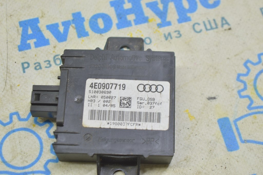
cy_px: 88
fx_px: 602
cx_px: 132
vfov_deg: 16.5
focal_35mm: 82
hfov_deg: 24.6
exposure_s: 1/20
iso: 400
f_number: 5.6
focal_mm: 55
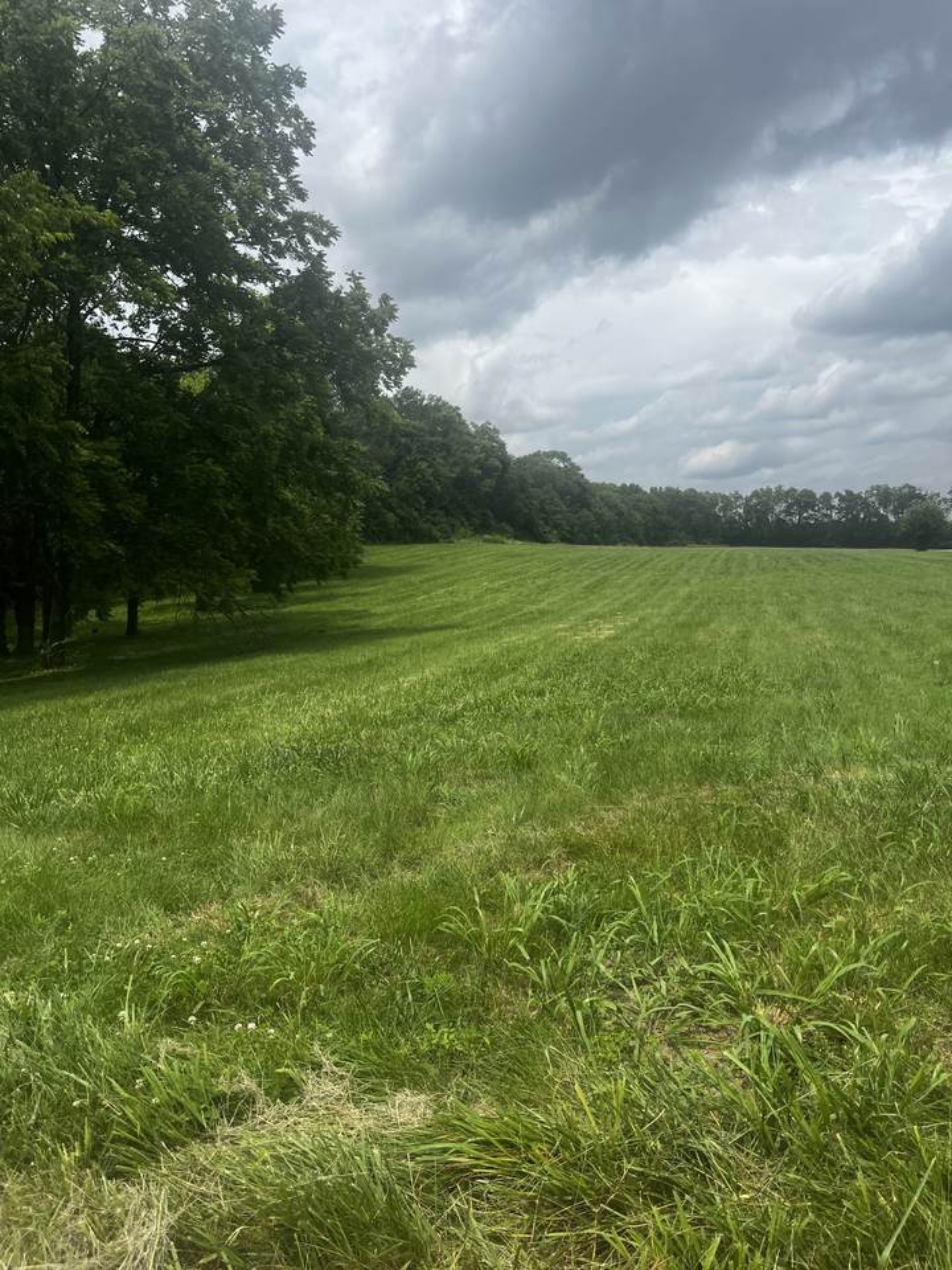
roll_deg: +1.1
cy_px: 635
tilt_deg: -4.7
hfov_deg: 53.1
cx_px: 476
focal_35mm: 26
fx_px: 953
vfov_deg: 67.3
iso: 50
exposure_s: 1/4651
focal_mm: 5.1
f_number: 1.6
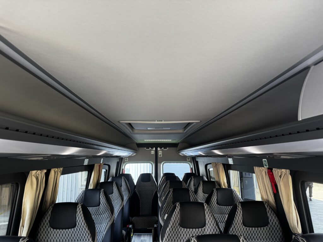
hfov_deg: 71.6
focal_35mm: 24
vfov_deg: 56.8
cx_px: 162
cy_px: 121
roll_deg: +0.5
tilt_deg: +10.1
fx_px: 224
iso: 250
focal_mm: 6.76
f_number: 1.78
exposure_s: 1/60
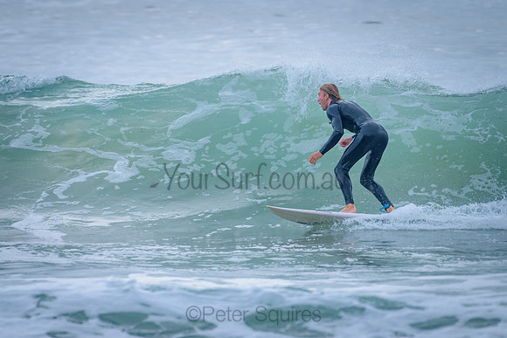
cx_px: 271
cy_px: 164
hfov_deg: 3.4
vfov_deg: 2.2
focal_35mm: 613
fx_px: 8633
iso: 900
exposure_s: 1/2000
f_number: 5.6
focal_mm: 500
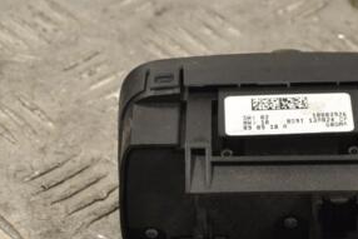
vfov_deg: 7.9
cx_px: 285
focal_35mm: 173
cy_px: 130
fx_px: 1722
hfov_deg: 11.8
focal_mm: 55
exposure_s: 1/320
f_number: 9
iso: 3200
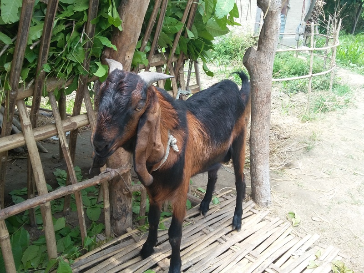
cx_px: 182
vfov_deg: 45.4
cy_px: 136
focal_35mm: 31
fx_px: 326
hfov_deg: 58.4
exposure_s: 1/164
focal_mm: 3.3
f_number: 2.2
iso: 50
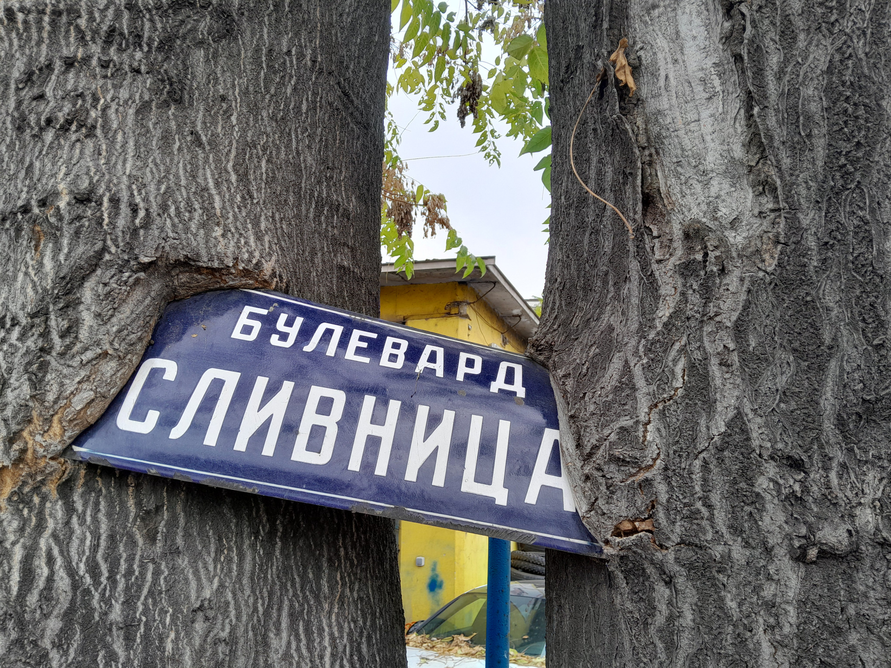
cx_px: 446
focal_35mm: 26
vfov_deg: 53.1
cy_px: 334
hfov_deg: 67.3
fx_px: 669
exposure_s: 1/100
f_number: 1.8
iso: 40
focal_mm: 3.98
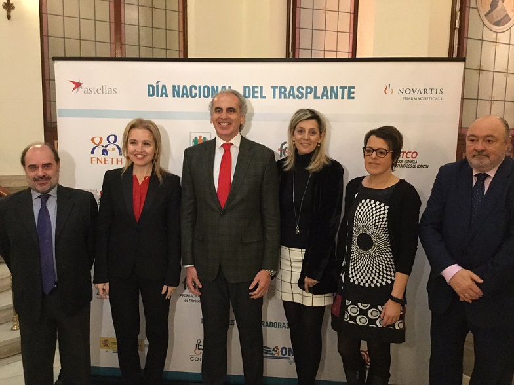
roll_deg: -3.1
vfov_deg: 45.4
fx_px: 460
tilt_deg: -8.5
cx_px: 257
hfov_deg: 58.4
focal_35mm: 31
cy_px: 192
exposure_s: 1/20
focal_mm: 3.3
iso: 200
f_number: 2.4
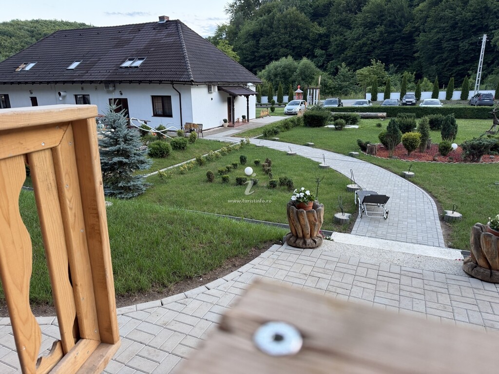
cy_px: 187
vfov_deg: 56.8
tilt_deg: -16.5
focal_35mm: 24
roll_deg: +0.5
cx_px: 250
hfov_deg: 71.6
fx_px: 346
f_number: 1.78
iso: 160
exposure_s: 1/121
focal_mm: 6.76
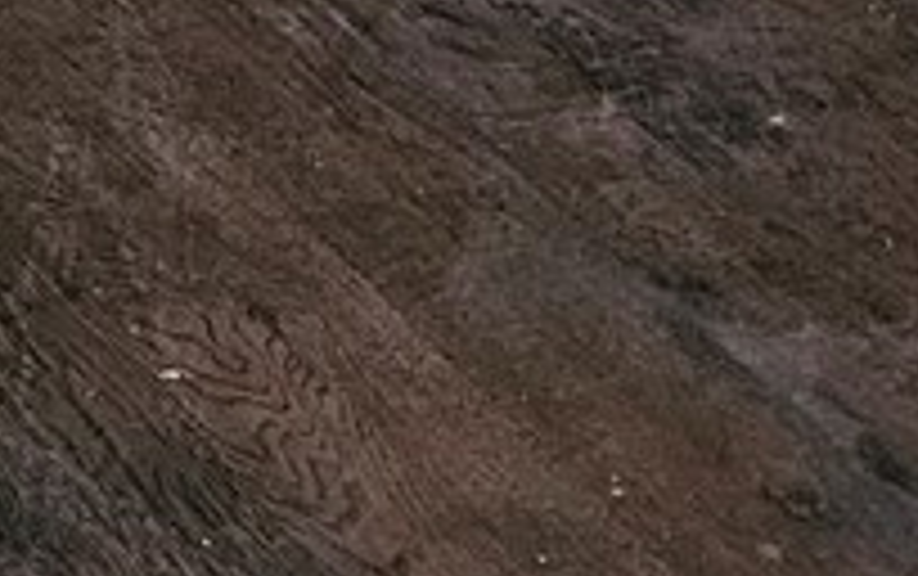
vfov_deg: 6.0
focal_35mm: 191
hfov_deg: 10.2
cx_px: -828
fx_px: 4784
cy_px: -1534
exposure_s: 1/40
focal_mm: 6.3
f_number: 1.7
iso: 640
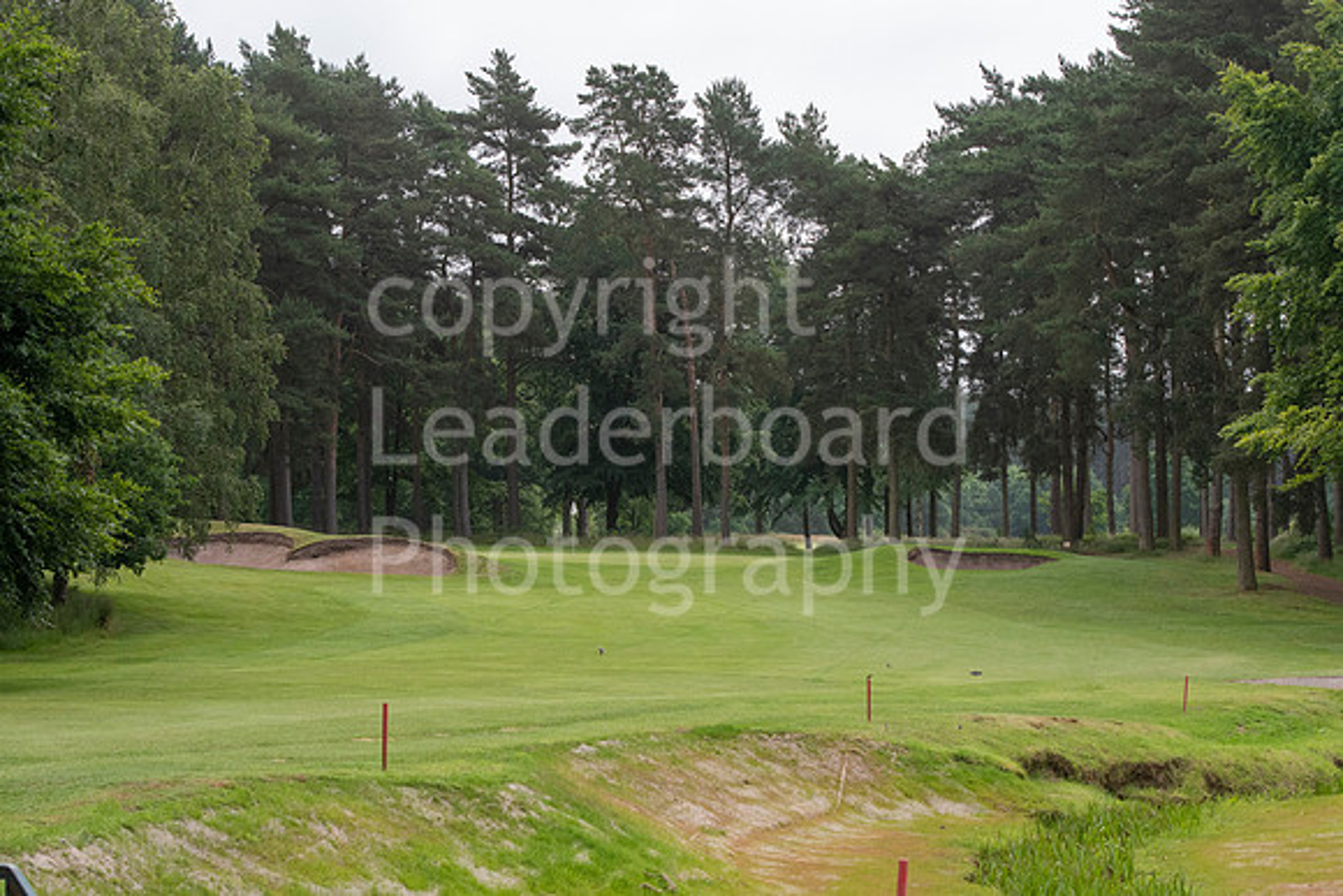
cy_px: 448
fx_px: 3918
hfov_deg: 19.5
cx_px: 672
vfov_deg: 13.0
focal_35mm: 105
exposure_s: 1/1250
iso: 800
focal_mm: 70
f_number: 6.3
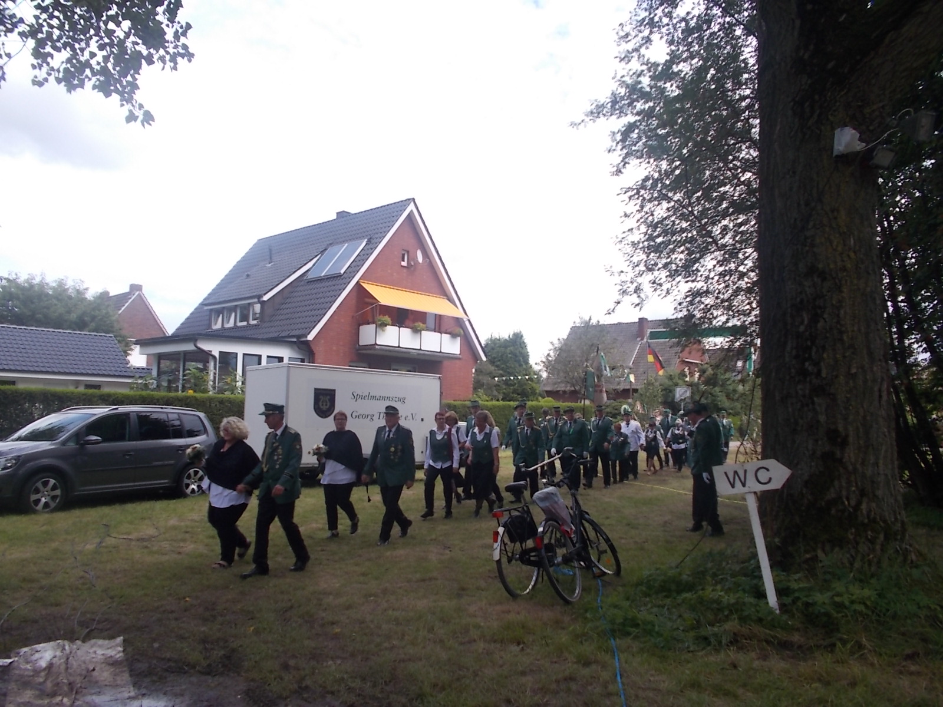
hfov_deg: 67.3
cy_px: 354
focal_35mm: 26
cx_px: 472
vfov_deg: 53.1
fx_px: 708
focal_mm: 4.6
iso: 80
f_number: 8
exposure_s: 1/100
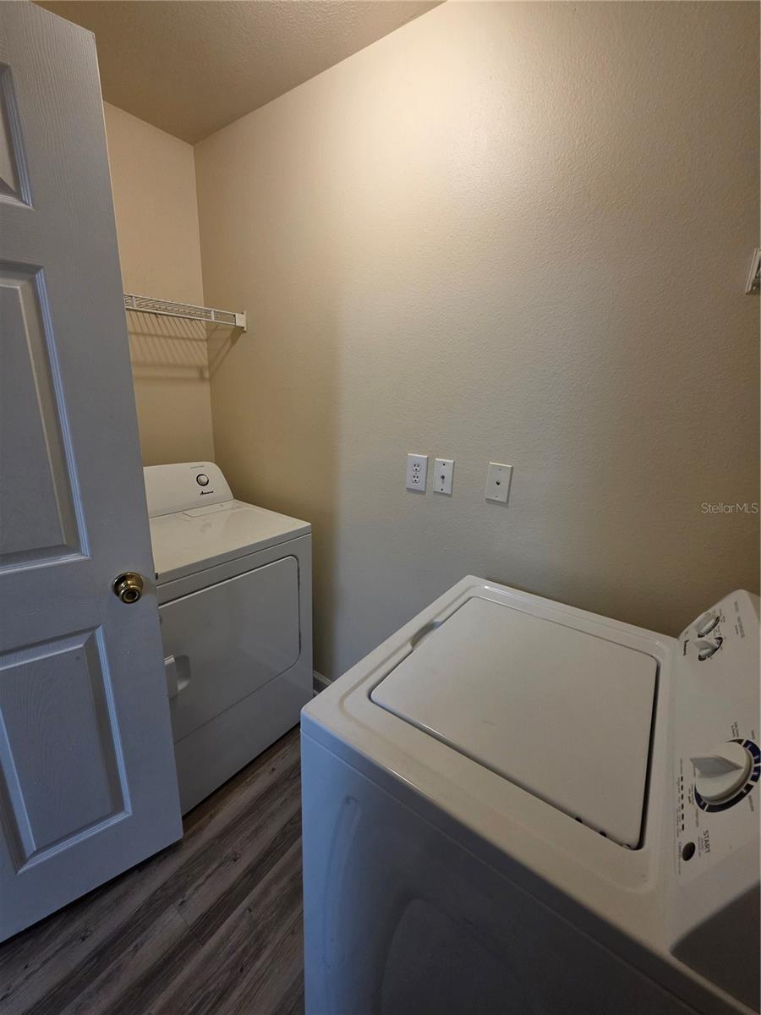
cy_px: 508
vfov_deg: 106.2
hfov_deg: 89.9
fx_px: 381
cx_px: 380
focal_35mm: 13
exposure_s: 1/60
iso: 160
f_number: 1.9
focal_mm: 2.2
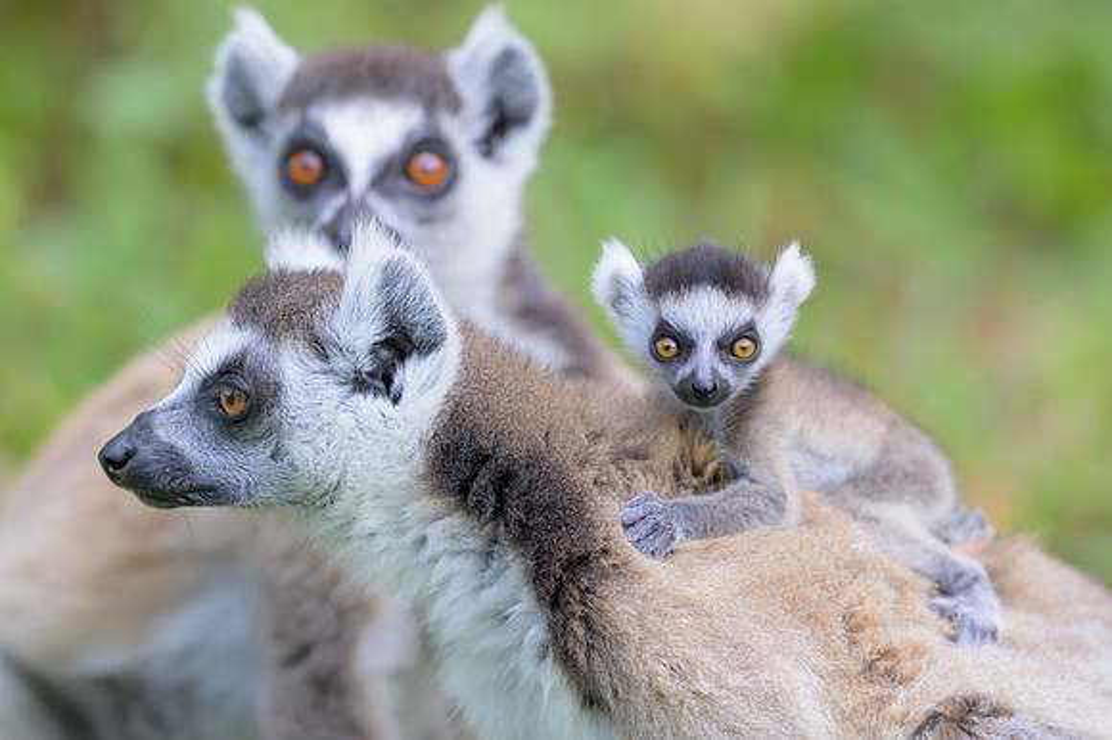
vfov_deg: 2.9
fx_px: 14500
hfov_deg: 4.4
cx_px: 653
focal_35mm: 470
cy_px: 434
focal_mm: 400
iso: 1600
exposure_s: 1/2000
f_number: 4
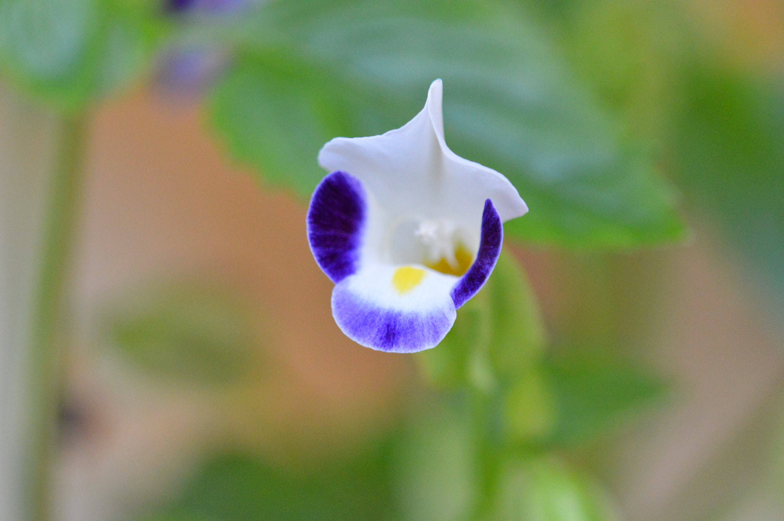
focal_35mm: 270
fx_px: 5875
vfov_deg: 5.1
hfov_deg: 7.6
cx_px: 392
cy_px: 260
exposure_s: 1/320
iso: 3200
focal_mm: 180
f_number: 4
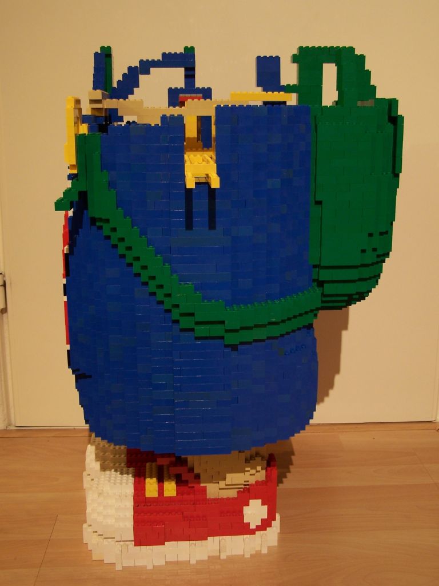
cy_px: 293
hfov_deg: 36.0
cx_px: 220
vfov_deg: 46.8
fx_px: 676
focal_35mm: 40
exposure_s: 1/2
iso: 80
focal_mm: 6.7
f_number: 2.8
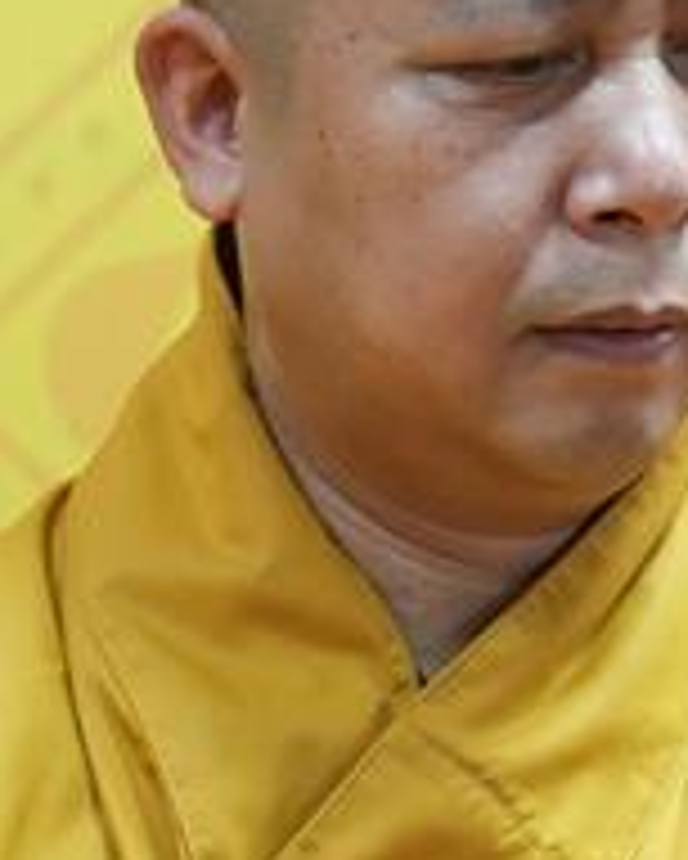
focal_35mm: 271
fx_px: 6892
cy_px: 671
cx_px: 103
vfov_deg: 7.1
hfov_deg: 5.7
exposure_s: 1/50
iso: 800
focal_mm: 31
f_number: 2.8
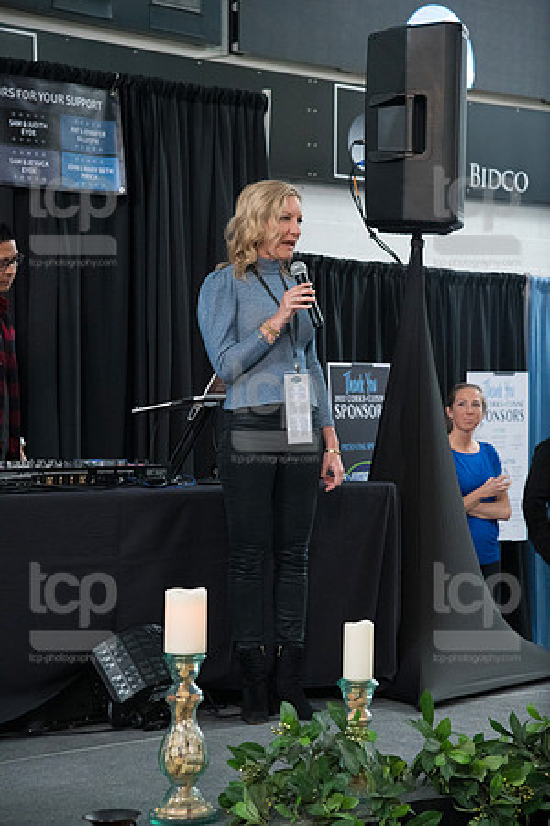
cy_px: 413
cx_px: 275
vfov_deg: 22.1
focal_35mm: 92
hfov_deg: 14.9
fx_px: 2108
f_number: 5.6
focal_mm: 92
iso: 4000
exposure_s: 1/250
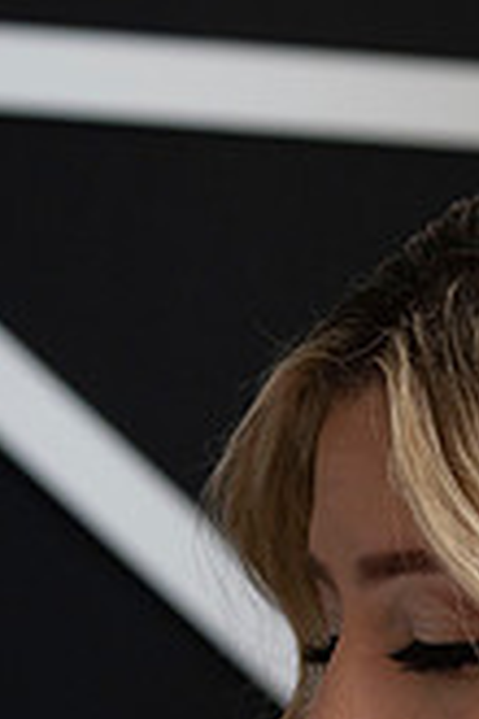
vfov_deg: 8.8
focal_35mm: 232
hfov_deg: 5.9
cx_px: 472
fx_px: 4630
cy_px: 688
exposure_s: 1/2000
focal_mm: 85
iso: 4000
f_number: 4
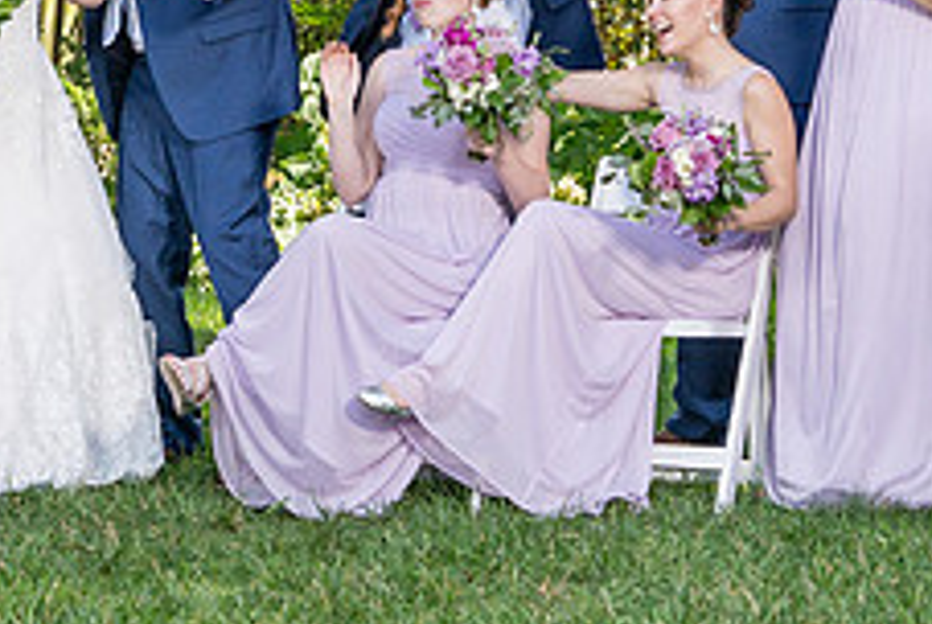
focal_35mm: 197
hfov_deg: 10.4
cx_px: 144
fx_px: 5107
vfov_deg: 7.0
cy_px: -35
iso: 200
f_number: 6.3
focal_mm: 73
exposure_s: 1/200
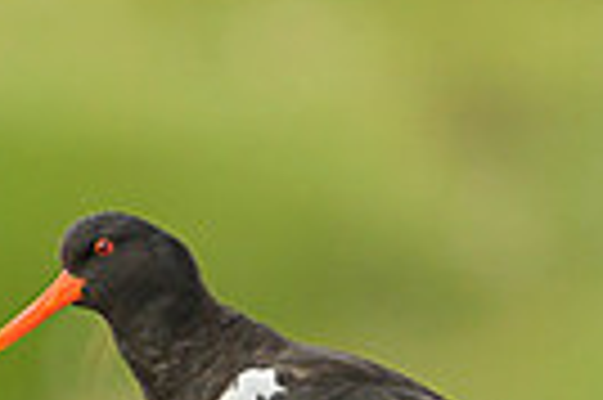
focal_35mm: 2959
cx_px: -417
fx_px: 49503
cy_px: 538
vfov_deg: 0.5
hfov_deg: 0.7
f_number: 4
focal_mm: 500
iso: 800
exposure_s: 1/1600
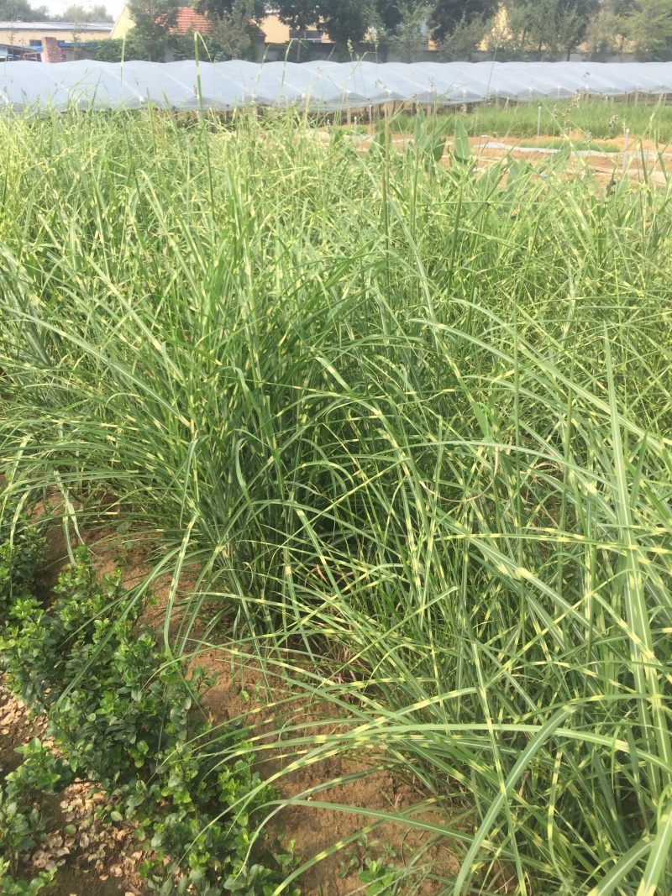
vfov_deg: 61.7
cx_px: 336
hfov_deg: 48.2
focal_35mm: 29
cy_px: 448
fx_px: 751
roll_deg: +2.9
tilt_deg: -24.5
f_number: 2.2
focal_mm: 4.15
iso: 32
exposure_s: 1/898
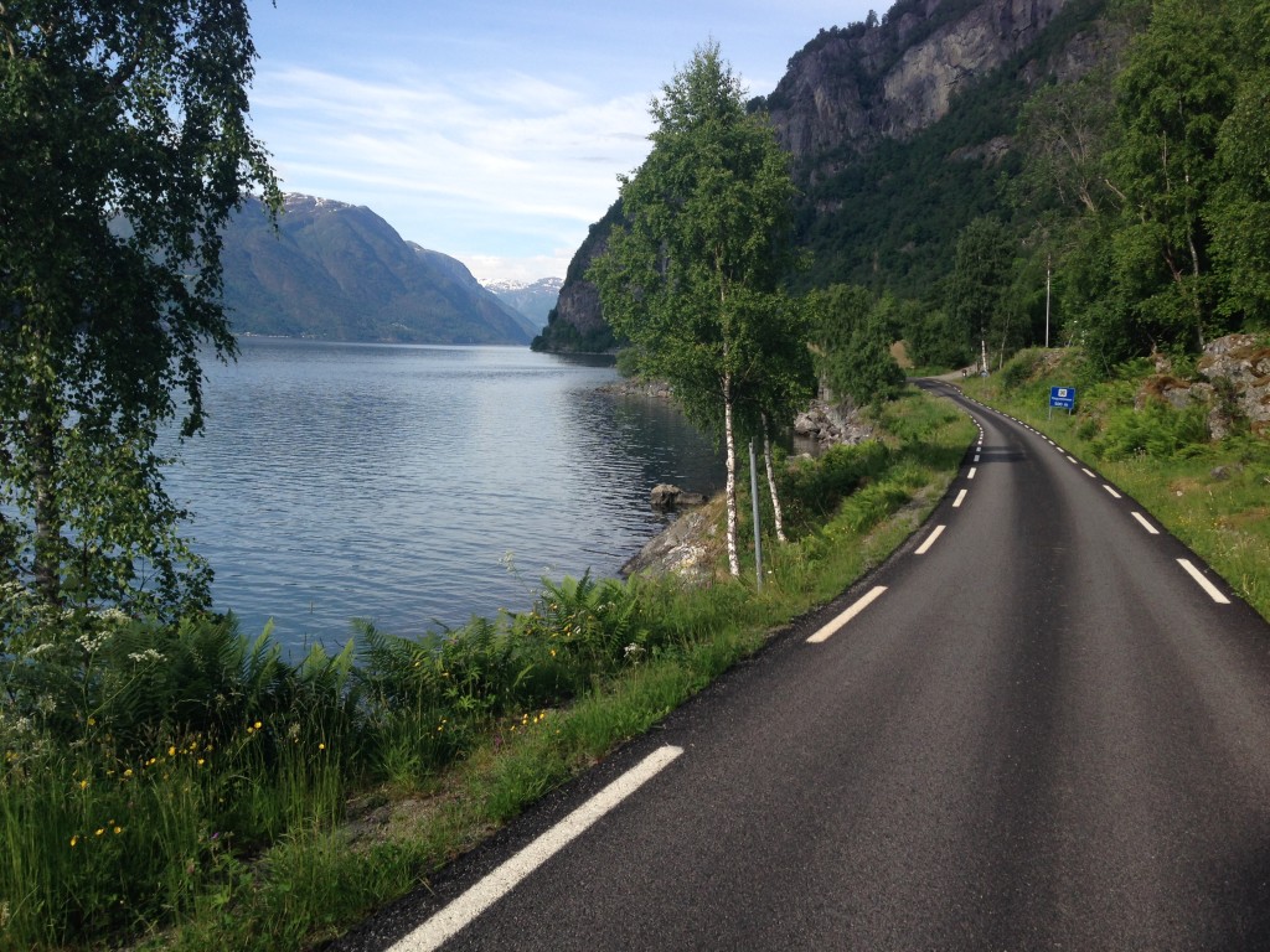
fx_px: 1211
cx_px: 635
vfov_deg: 42.9
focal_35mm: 33
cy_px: 476
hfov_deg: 55.4
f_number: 2.4
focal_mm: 4.12
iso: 50
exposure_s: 1/1085
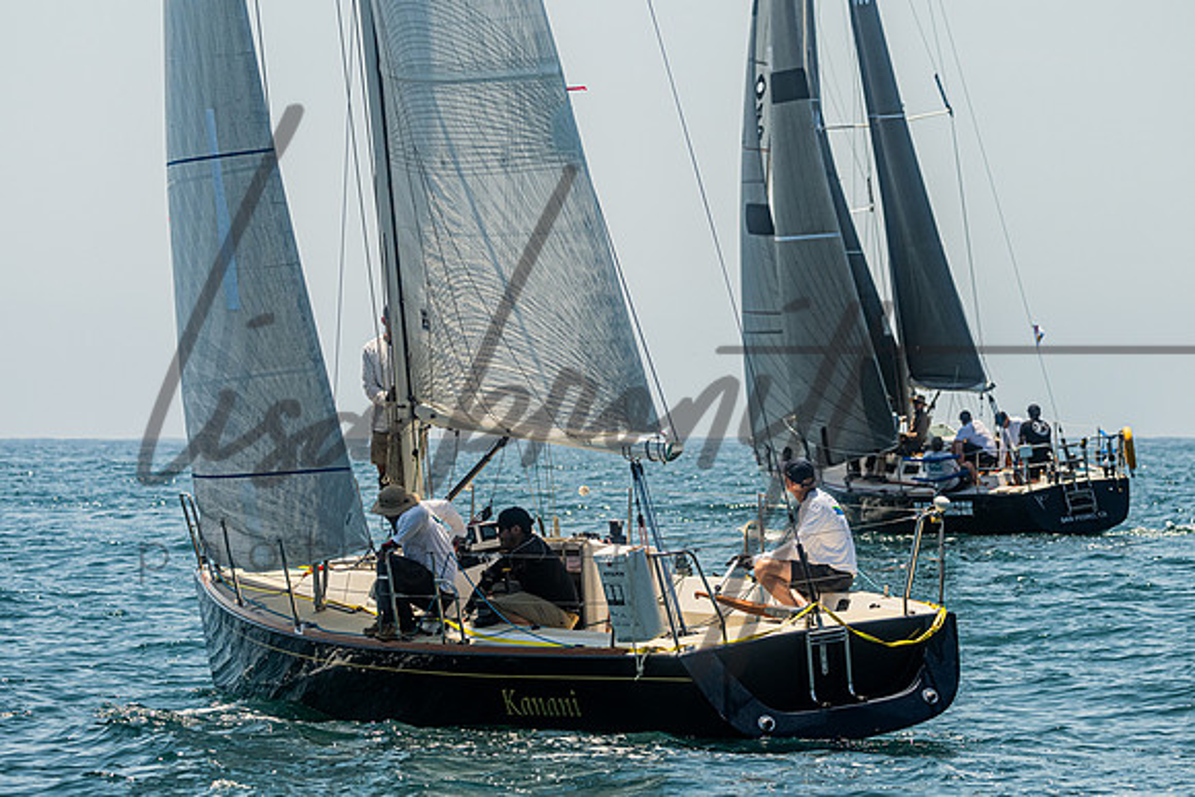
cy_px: 332
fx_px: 6271
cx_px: 638
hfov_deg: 10.9
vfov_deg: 7.3
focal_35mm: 189
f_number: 6.3
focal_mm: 145
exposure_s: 1/3200
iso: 400
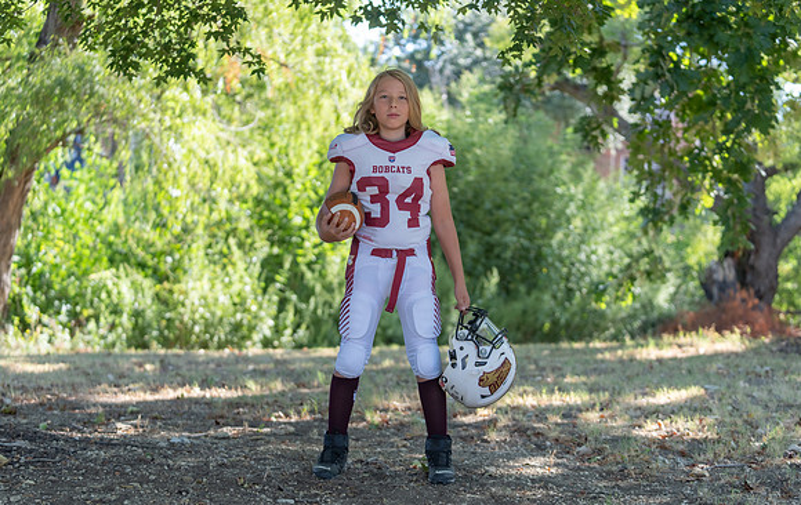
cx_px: 417
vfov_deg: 17.7
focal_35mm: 74
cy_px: 277
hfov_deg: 27.8
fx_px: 1621
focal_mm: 70
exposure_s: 1/320
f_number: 2.8
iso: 160
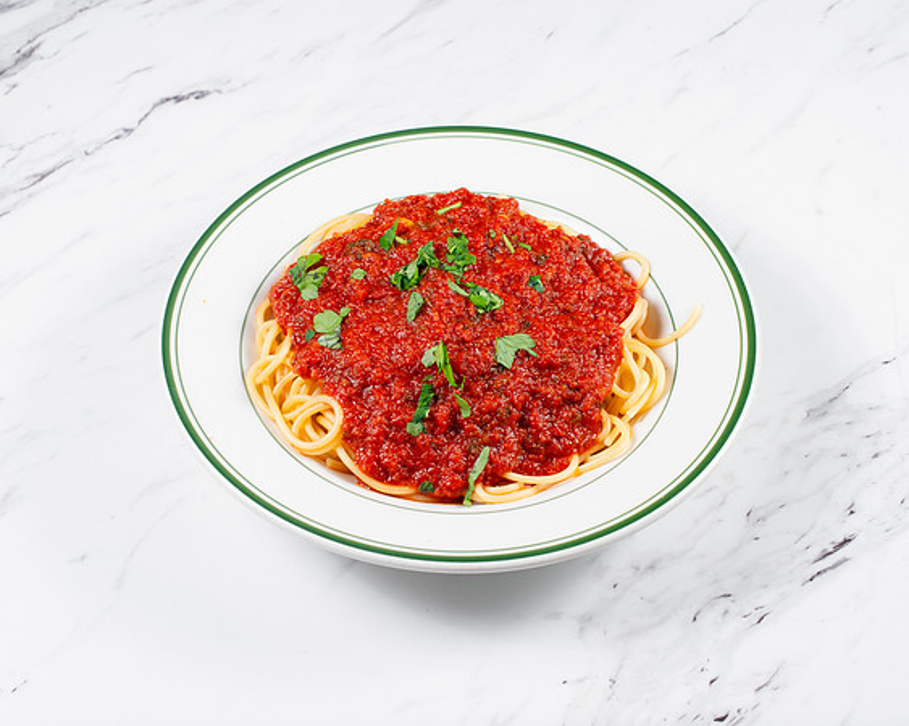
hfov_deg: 31.6
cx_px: 458
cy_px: 360
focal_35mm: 60
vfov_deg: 25.5
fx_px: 1607
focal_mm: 50
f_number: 10
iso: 200
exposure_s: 1/250
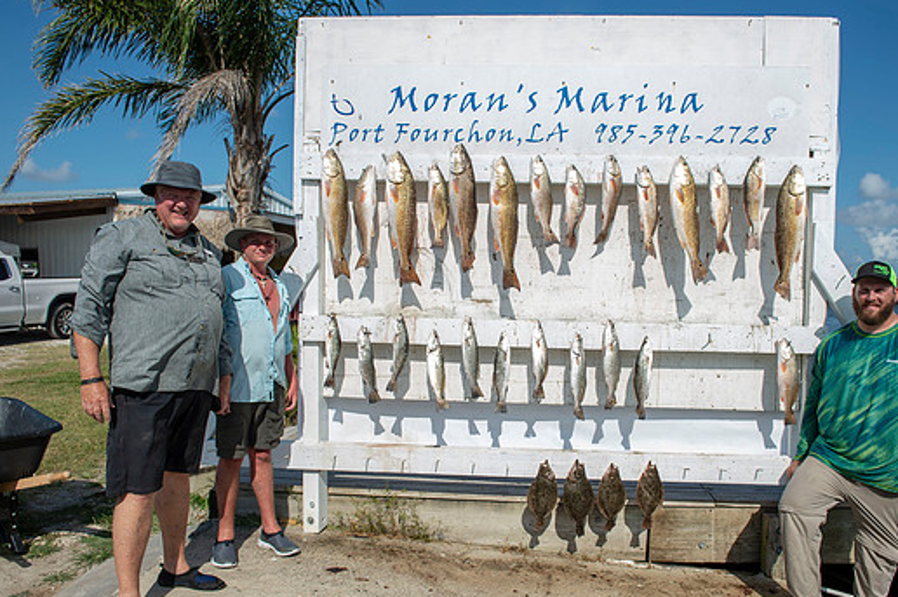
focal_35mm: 27
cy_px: 329
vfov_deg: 47.8
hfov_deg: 67.3
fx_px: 673
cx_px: 491
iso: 50
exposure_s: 1/200
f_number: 8
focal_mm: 24
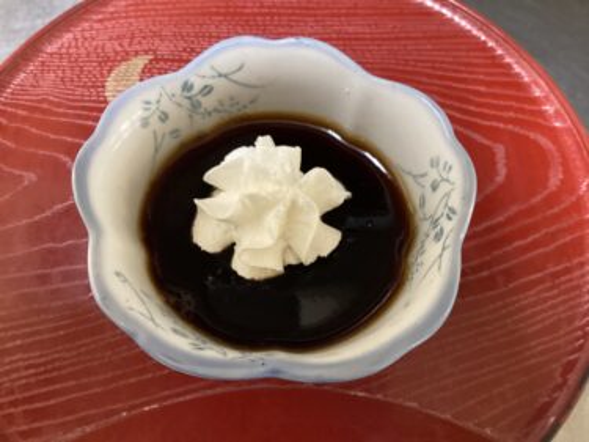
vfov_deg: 45.4
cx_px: 294
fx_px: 527
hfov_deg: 58.4
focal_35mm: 31
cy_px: 221
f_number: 2.4
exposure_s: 1/30
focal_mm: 3.3
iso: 400
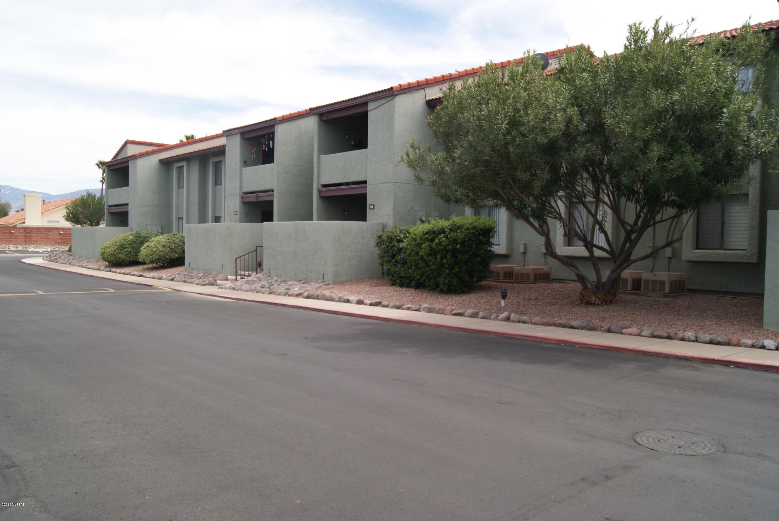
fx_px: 650
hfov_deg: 61.9
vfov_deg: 43.7
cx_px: 390
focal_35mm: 30
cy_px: 260
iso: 100
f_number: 8
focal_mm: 20
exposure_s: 1/160
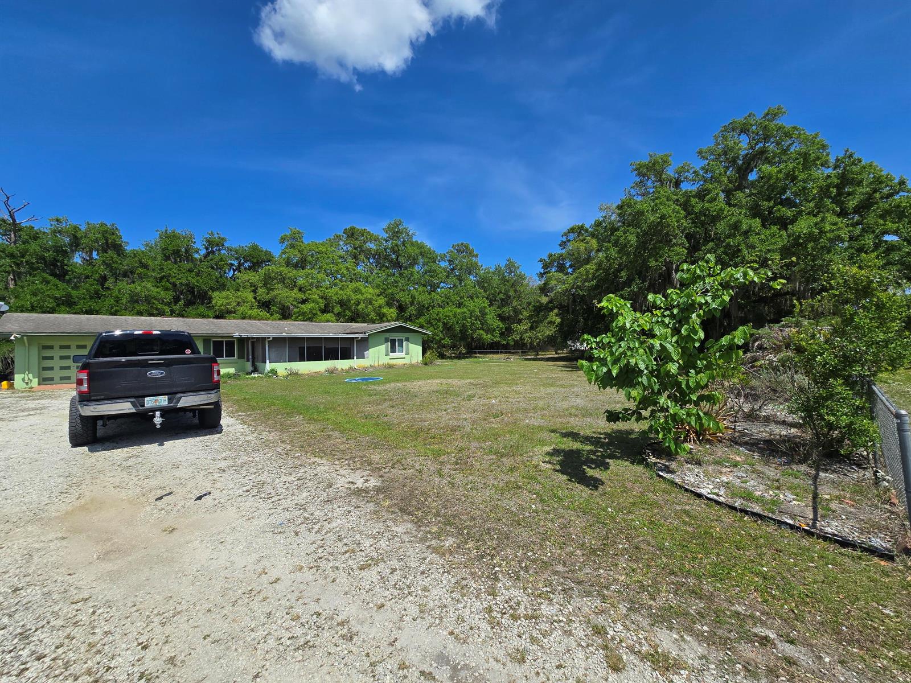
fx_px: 342
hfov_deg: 106.2
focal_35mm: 13
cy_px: 342
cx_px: 456
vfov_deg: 89.9
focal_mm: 2.2
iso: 50
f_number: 2.2
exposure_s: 1/3160
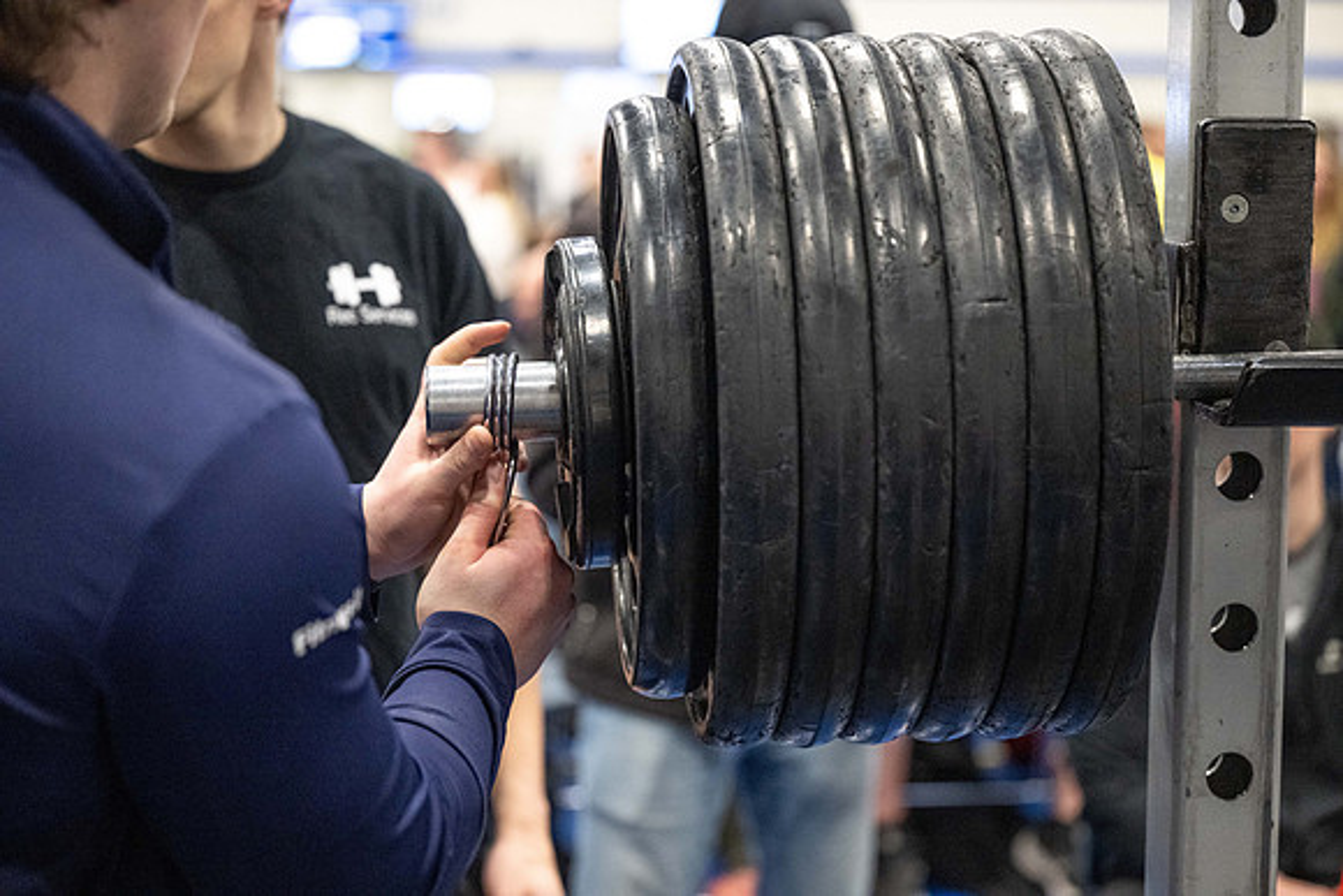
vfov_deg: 19.5
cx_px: 672
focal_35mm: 70
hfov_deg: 28.8
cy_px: 448
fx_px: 2612
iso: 6400
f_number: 2.8
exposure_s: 1/250
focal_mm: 70
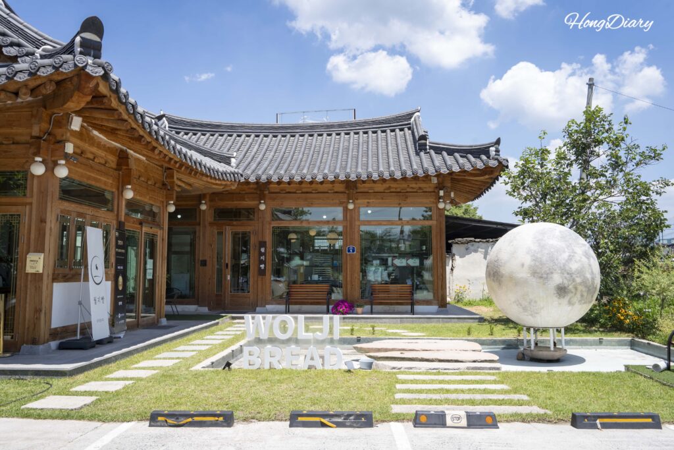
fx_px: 543
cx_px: 337
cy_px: 225
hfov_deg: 63.7
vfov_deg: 45.0
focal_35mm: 29
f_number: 10
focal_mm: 29
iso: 100
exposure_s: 1/125
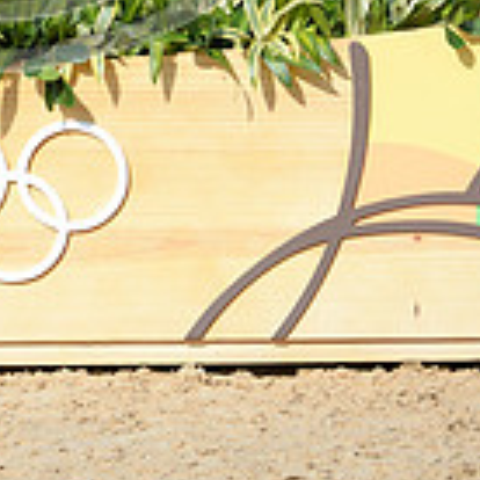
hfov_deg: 2.0
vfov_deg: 2.0
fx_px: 13460
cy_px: -438
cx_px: -77
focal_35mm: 858
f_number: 5.6
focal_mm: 240
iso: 360
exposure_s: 1/1250
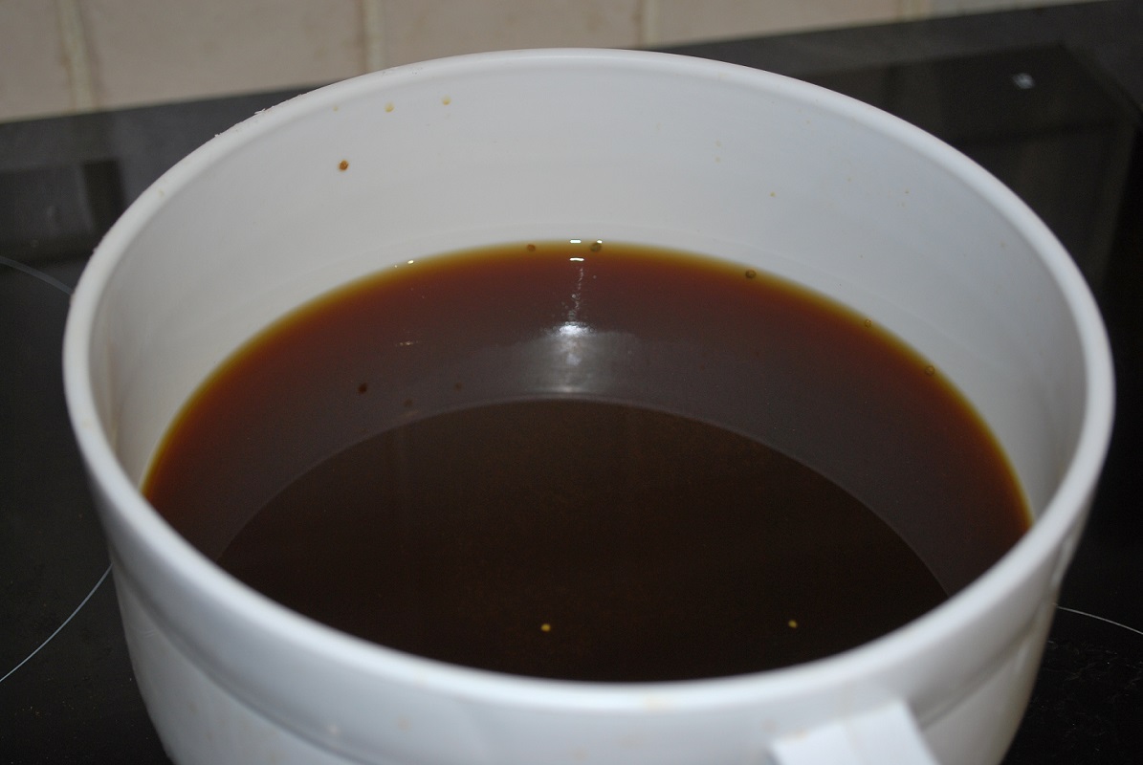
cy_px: 382
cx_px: 572
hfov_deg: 35.0
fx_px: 1812
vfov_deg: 23.8
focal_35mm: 57
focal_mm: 38
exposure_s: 1/60
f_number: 5.3
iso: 200
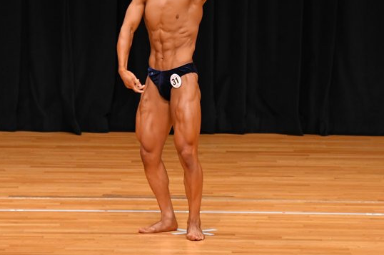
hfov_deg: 5.3
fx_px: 4147
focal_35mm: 389
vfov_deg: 3.5
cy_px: 79
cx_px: 182
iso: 3200
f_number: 5.6
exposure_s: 1/400
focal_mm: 180
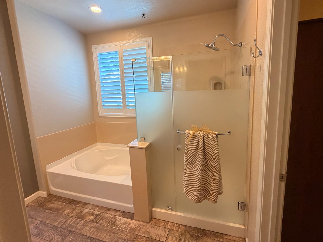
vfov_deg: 78.0
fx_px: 149
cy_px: 112
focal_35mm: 16
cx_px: 169
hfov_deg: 94.5
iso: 250
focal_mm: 2.22
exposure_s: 1/120
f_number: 2.2
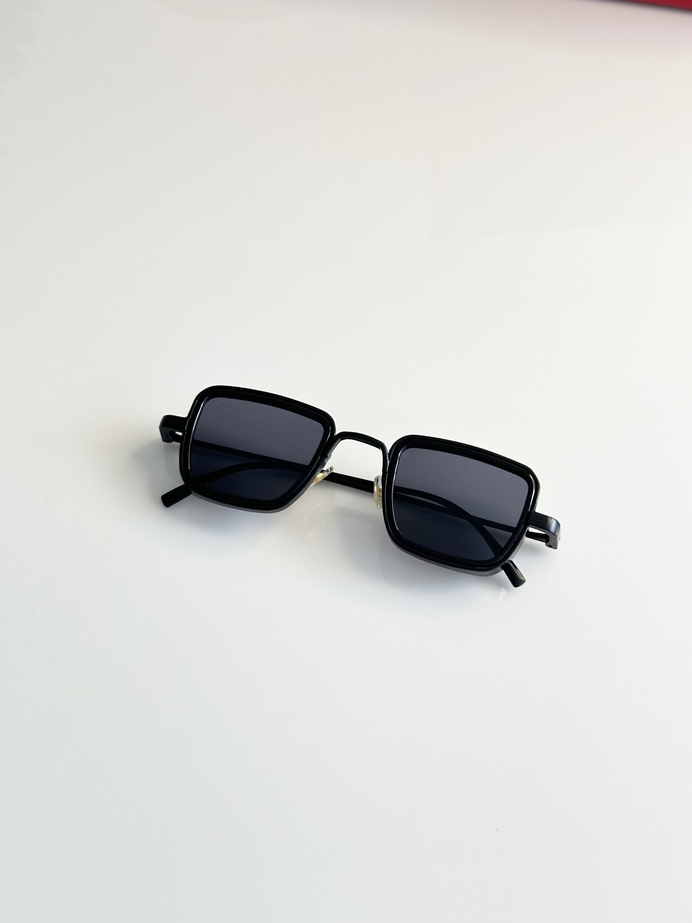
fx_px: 1279
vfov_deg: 39.7
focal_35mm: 48
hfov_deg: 30.3
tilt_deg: -54.3
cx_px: 346
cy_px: 462
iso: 80
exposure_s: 1/75
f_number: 1.78
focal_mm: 6.86
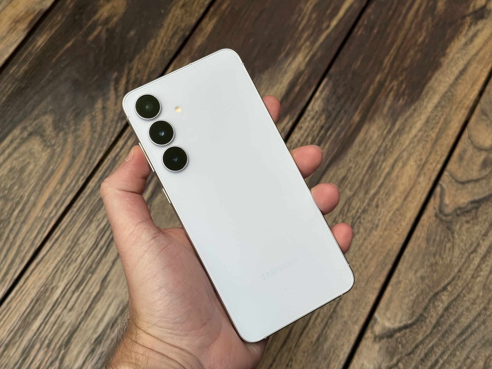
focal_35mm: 48
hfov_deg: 39.7
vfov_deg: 30.3
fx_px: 682
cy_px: 184
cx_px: 246
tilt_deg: -66.6
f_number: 1.78
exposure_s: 1/596
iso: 64
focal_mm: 6.76
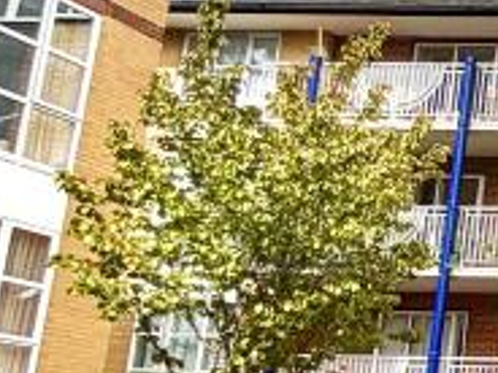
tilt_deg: +10.6
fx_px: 1122
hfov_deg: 16.4
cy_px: 324
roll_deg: -1.0
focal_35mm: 78
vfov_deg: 18.6
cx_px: 1088
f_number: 2.2
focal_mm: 2.22
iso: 20
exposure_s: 1/1235
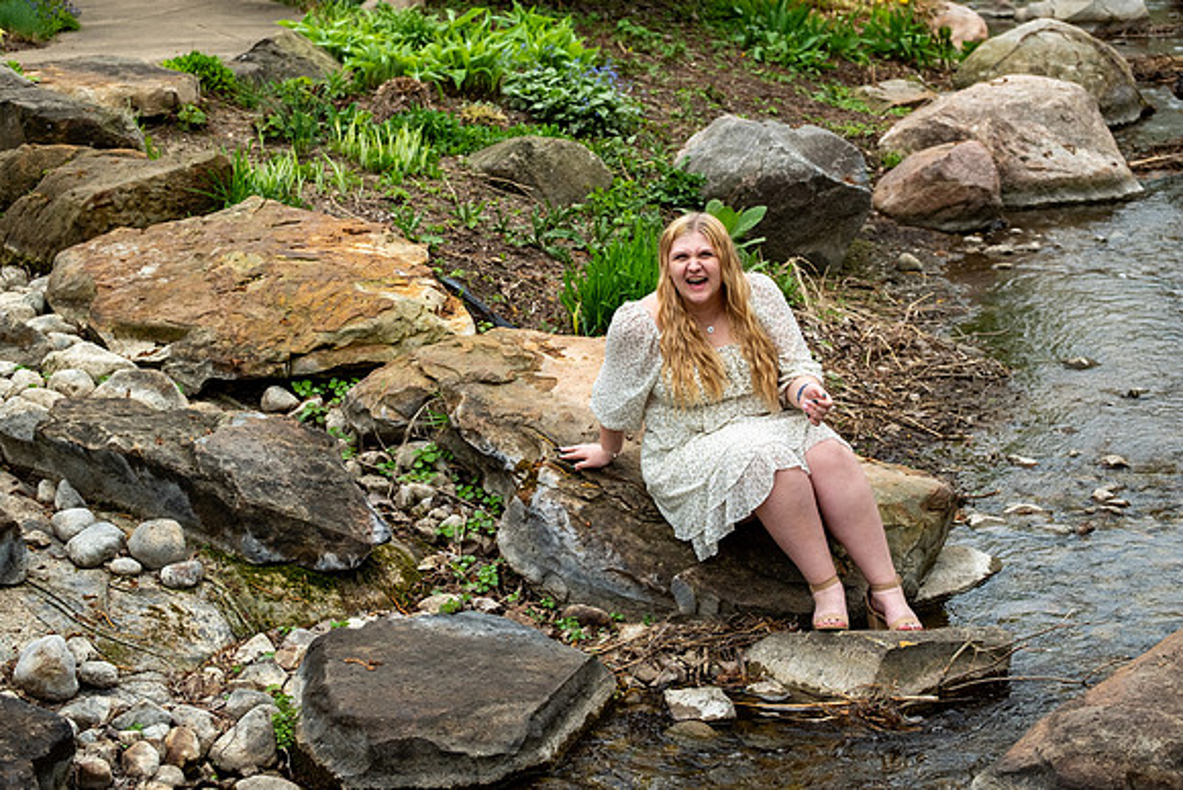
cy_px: 395
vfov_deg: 18.2
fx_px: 2465
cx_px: 592
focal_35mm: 75
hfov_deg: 27.0
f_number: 4
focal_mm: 50
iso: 250
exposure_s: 1/320
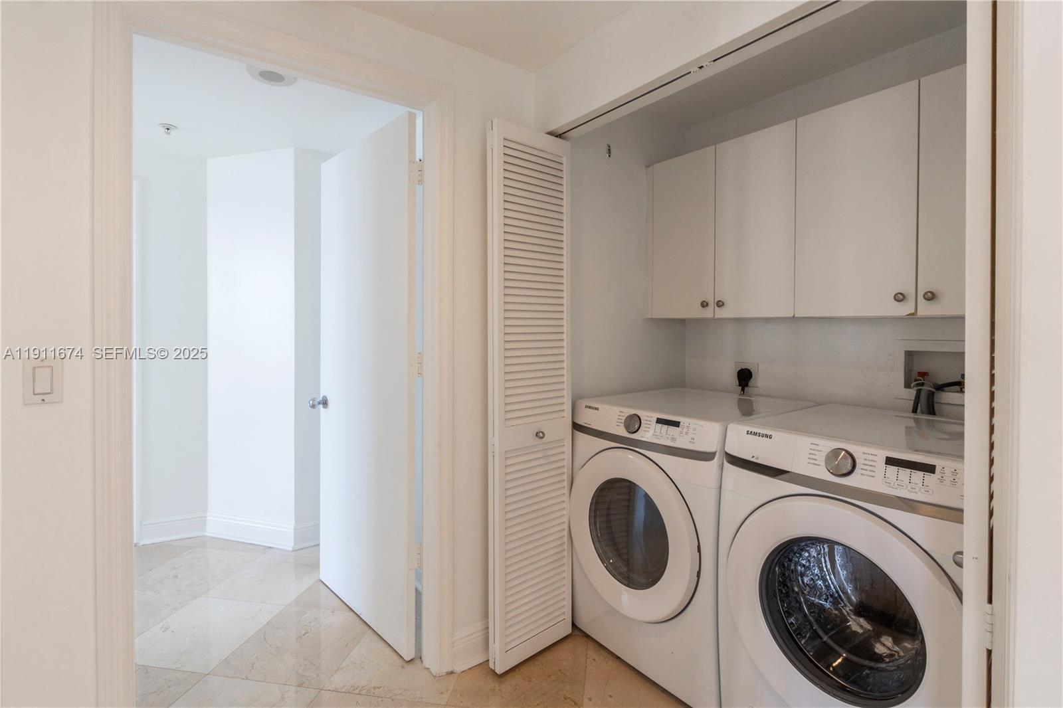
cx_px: 532
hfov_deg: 95.0
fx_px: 487
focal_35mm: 16
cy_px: 354
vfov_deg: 72.0
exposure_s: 1/4
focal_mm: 11
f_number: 8
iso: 320
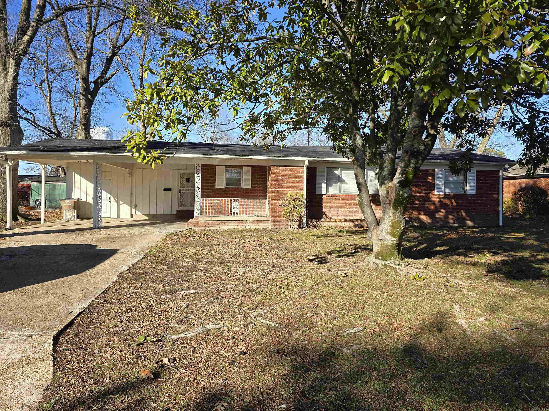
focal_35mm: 23
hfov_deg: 73.9
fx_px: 365
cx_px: 274
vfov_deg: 58.9
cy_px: 206
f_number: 1.7
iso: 12
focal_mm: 6.3
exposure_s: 1/348
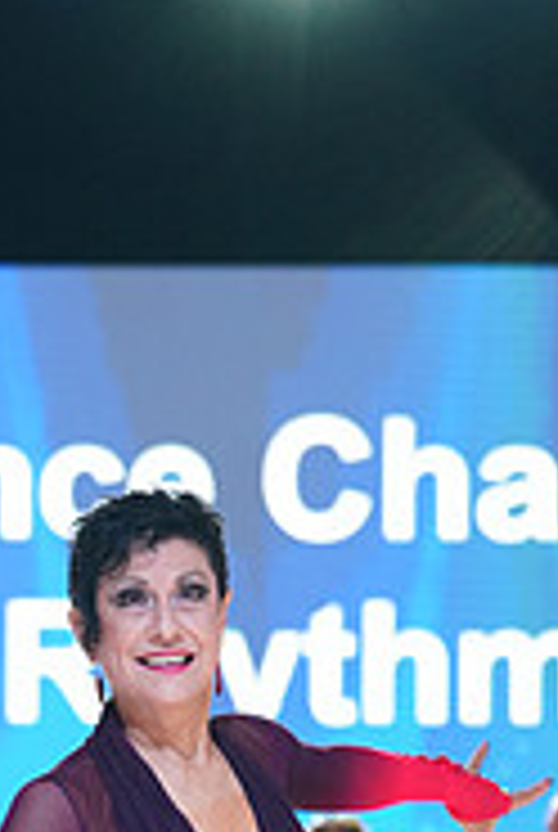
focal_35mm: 219
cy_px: 1097
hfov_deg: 6.2
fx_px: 5072
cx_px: -308
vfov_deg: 9.2
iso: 1000
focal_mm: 70
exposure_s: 1/400
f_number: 2.8
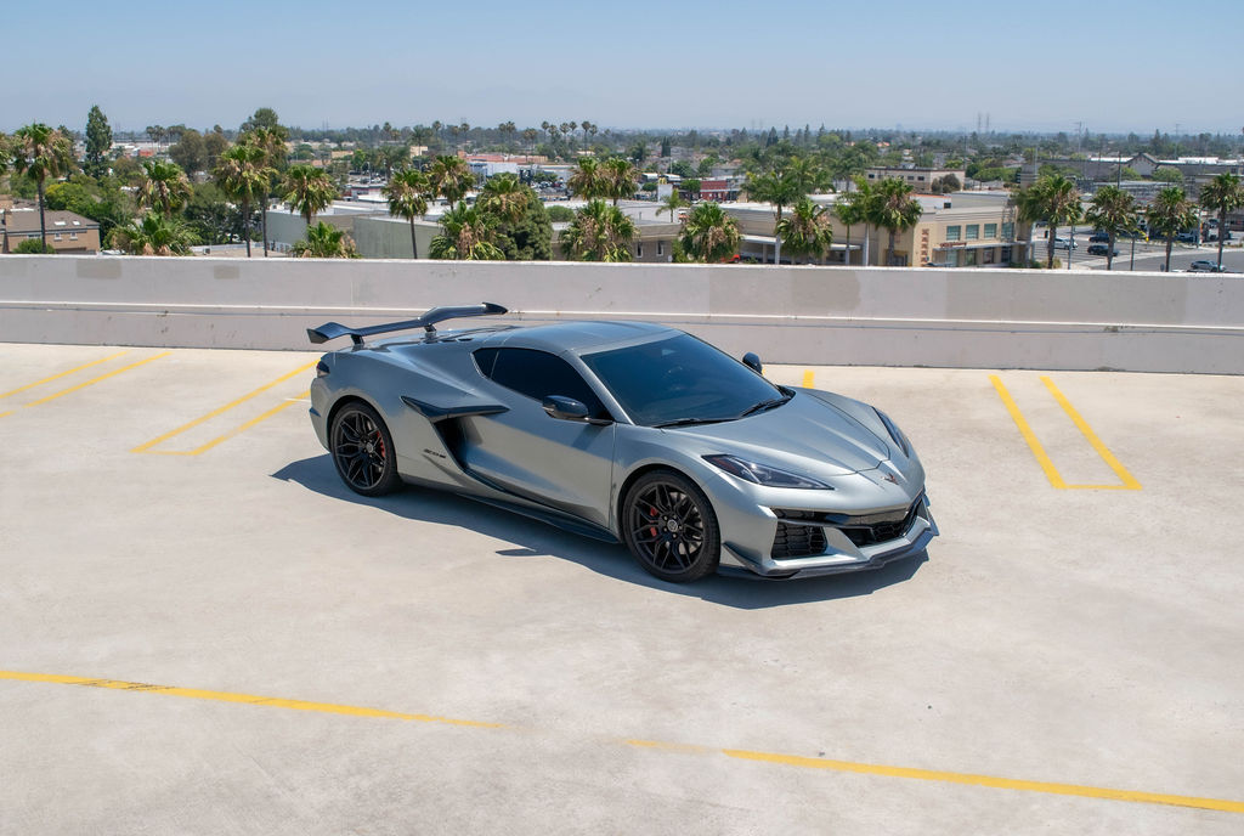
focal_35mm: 38
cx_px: 627
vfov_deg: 35.5
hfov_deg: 51.0
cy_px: 418
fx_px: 1305
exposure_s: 1/2000
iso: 400
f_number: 8
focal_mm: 24
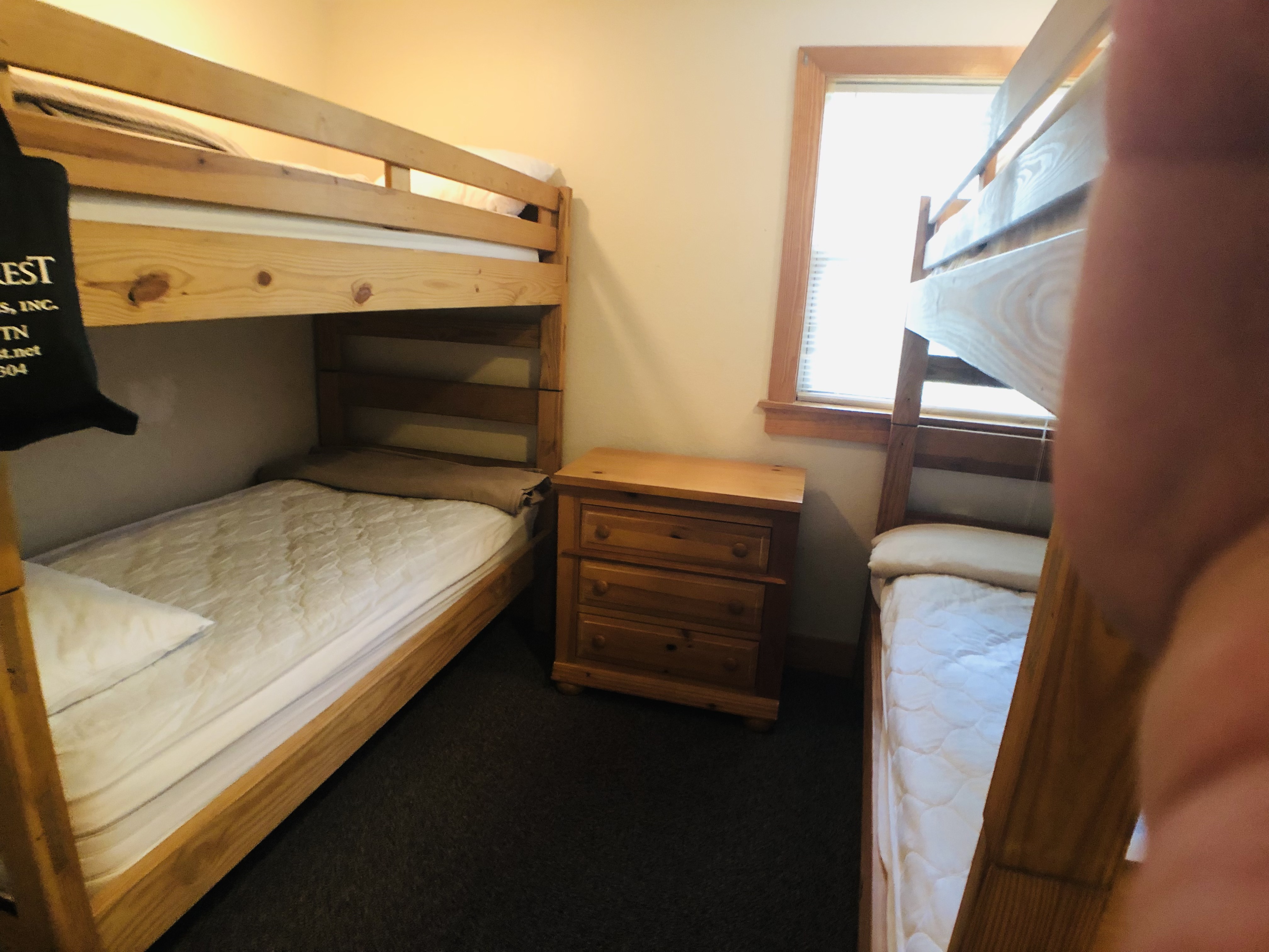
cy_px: 476
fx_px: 1026
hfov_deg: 63.4
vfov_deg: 49.7
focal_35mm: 28
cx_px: 634
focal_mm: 3.99
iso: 100
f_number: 1.8
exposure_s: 1/5
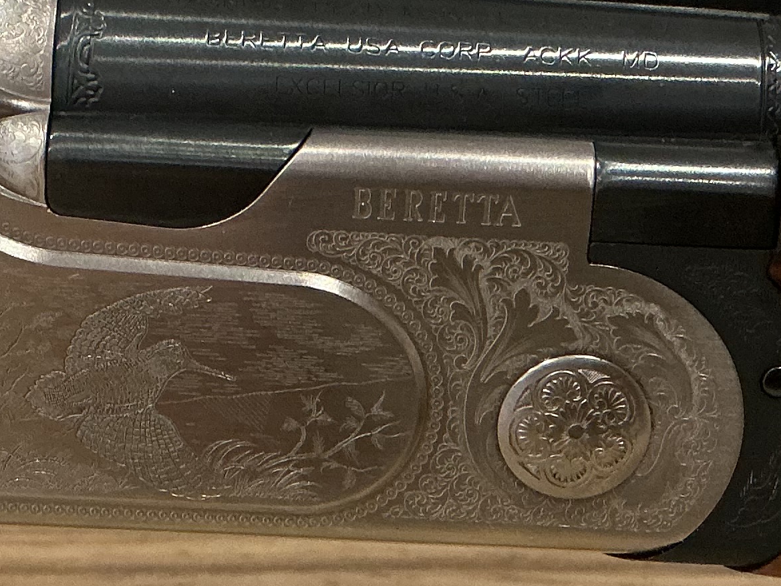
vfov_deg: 14.8
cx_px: 319
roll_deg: +0.3
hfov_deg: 19.6
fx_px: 2256
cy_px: 355
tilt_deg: -11.5
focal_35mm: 100
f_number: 1.8
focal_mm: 3
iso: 250
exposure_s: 1/60
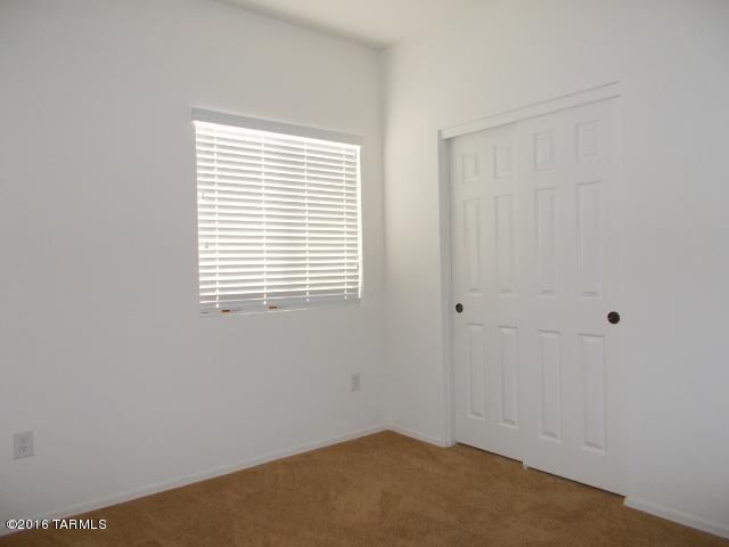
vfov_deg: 53.1
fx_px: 548
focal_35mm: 26
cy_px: 274
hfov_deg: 67.3
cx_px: 364
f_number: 3.2
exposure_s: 1/25
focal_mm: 4.6
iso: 200
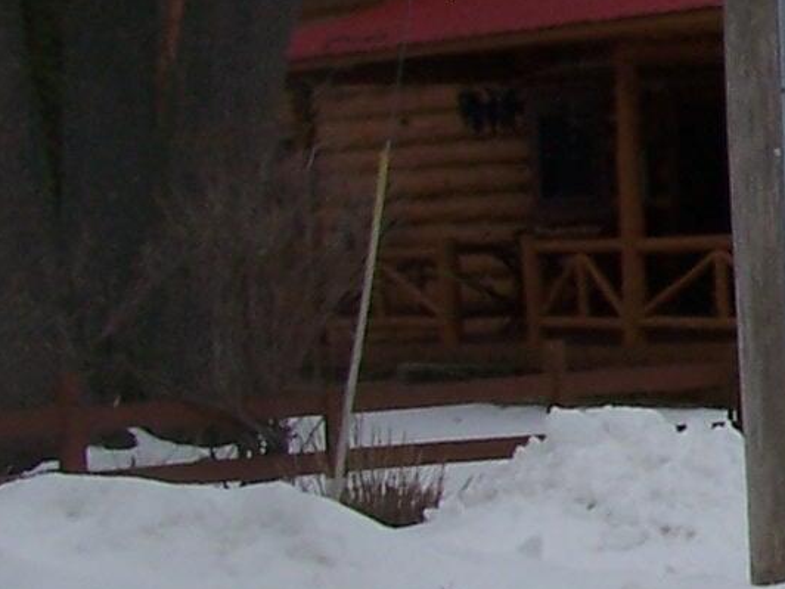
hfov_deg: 9.7
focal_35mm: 184
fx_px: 4173
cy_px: 27
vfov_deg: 8.0
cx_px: 1778
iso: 80
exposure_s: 1/640
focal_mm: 6.3
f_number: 5.6
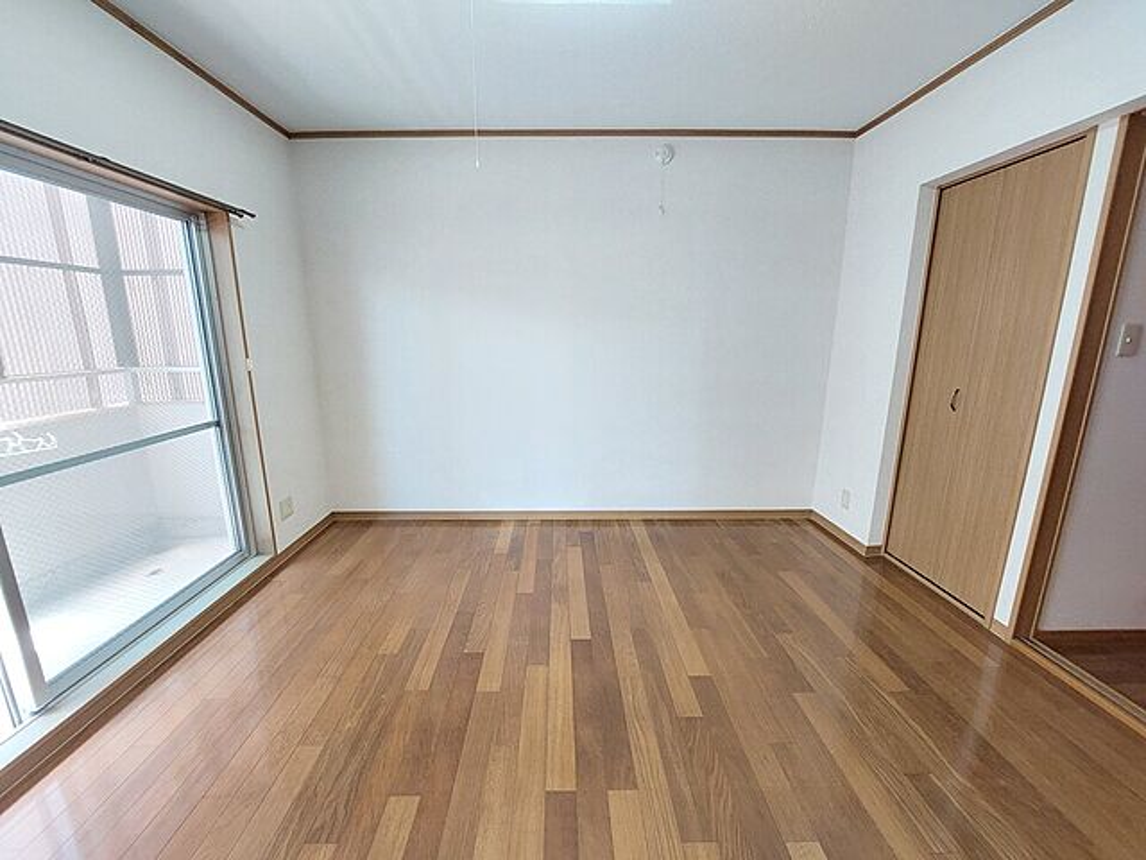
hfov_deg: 106.2
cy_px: 430
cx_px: 573
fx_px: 430
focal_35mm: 13
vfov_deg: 89.9
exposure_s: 1/40
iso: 250
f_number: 2.2
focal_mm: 1.74
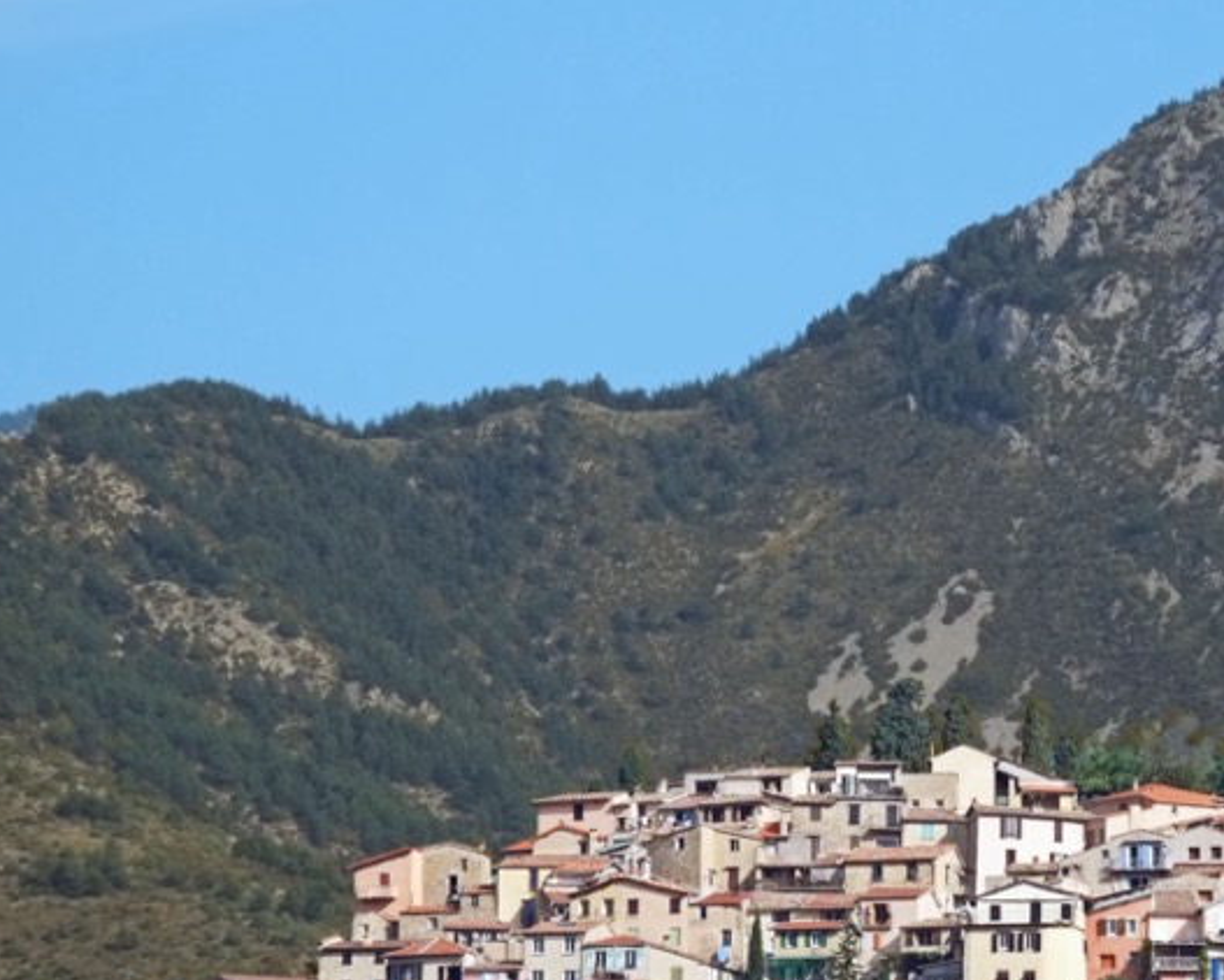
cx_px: 1171
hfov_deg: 3.1
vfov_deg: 2.5
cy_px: 588
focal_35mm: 617
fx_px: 22360
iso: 200
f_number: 7.1
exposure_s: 1/500
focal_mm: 192.9
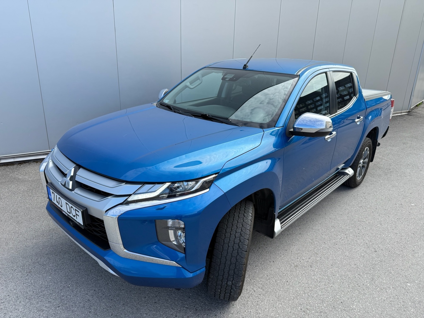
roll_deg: -2.3
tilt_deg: -19.1
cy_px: 159
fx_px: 294
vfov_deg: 56.8
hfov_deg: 71.6
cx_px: 212
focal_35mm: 24
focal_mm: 6.76
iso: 100
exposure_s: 1/1314
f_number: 1.78
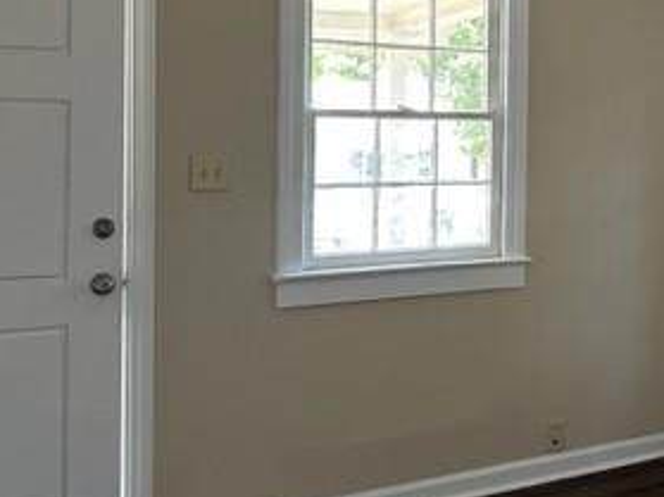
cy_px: 133
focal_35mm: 55
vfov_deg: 26.3
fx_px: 1055
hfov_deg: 33.0
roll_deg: -0.7
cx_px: 607
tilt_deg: -1.0
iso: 250
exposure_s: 1/63
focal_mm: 6.86
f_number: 1.78
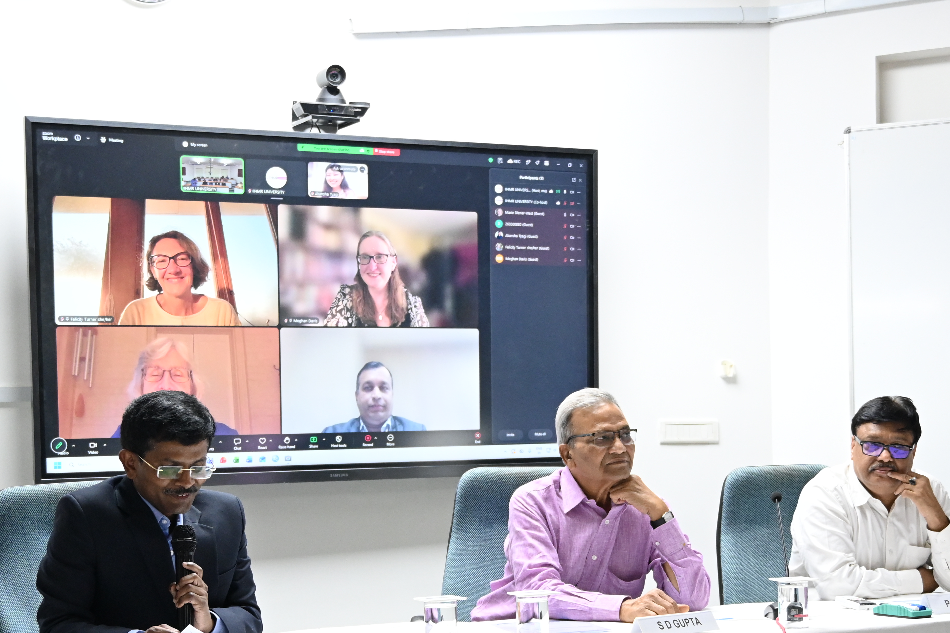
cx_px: 555
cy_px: 479
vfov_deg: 23.0
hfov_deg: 34.2
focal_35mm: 58
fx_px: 1541
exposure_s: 1/125
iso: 1400
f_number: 3.8
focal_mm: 25.5
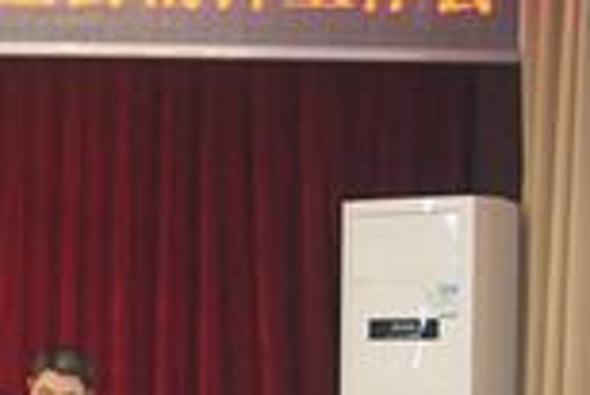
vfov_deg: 9.3
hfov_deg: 13.1
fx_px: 2395
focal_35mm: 146
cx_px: -337
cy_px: 483
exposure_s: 1/50
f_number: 4.5
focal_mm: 30
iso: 1600
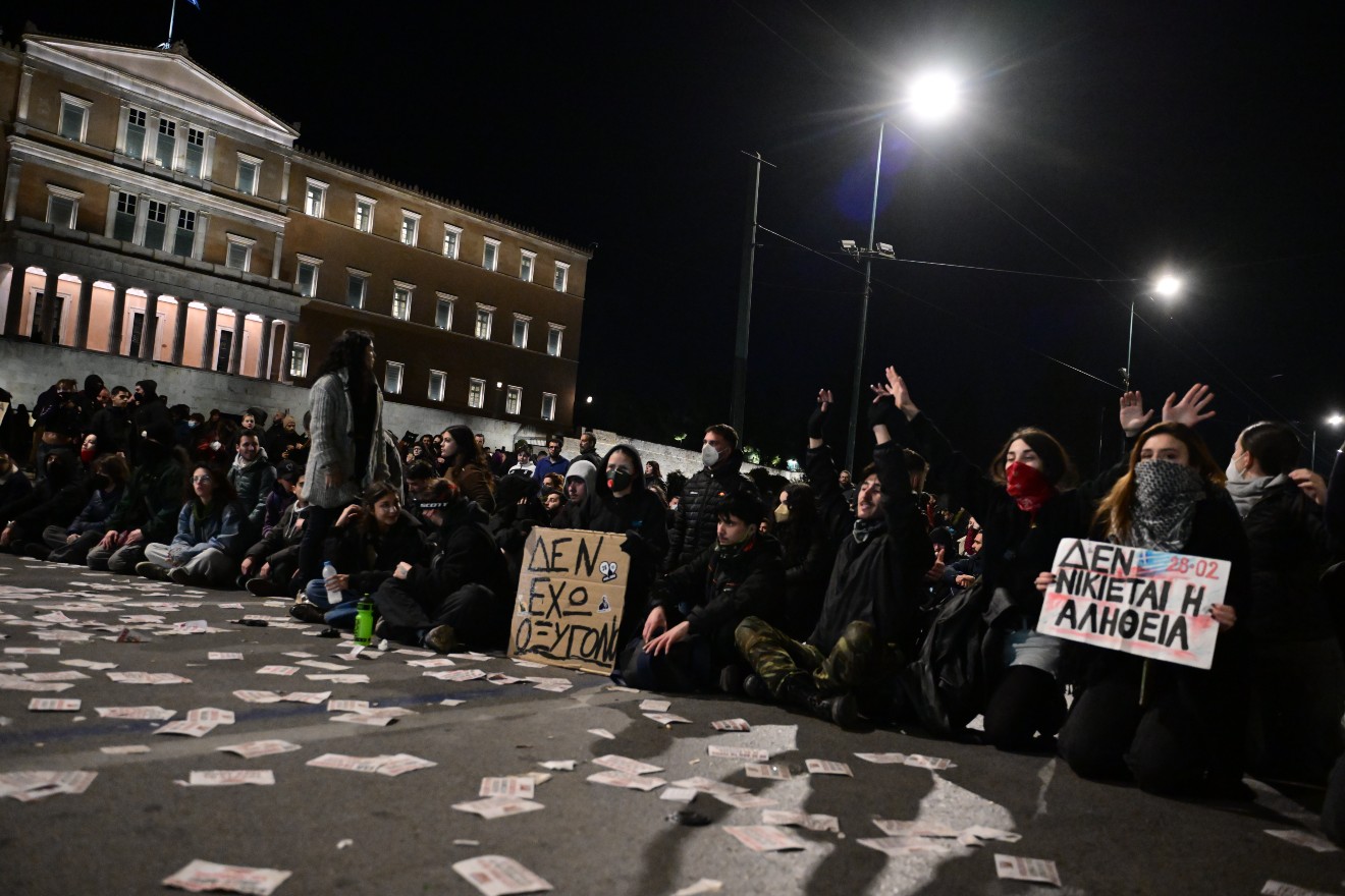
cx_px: 672
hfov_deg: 65.5
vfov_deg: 46.4
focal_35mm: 28
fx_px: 1046
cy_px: 448
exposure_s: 1/250
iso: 10000
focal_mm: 28
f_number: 2.8
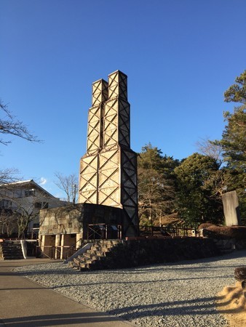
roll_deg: +0.3
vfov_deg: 61.6
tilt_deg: +16.1
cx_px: 123
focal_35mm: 29
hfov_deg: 48.3
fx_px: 275
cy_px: 164
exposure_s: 1/898
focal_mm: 4.15
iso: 32
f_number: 2.2
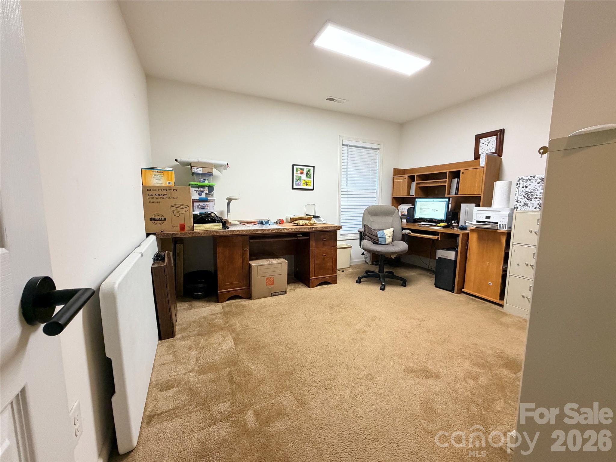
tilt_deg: -6.9
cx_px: 308
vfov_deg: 85.7
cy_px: 231
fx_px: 249
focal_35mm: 14
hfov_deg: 102.1
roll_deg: +0.4
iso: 400
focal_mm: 2.22
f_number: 2.2
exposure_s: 1/60
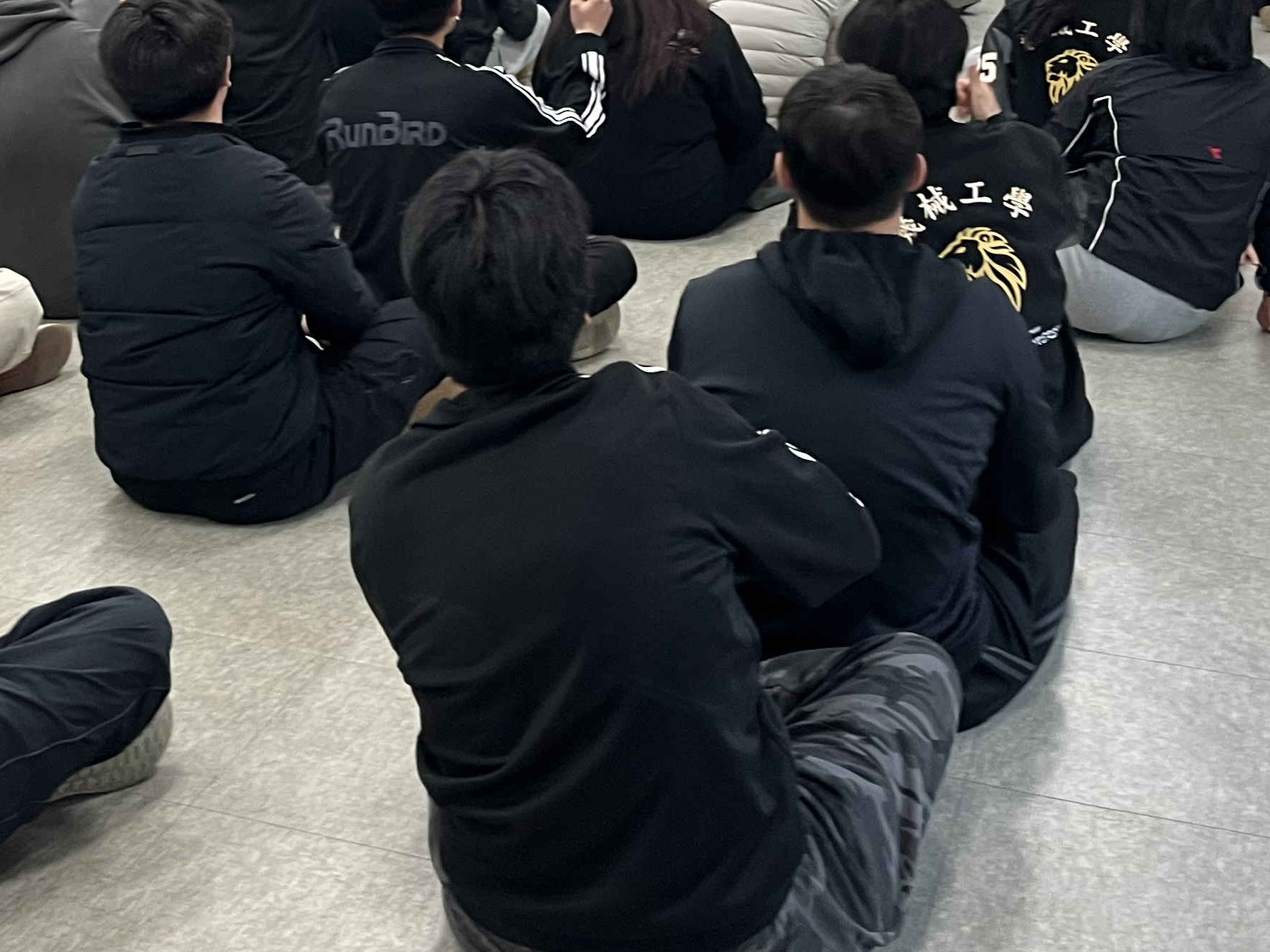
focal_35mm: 59
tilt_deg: -7.4
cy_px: -55
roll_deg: -0.2
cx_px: 425
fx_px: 2165
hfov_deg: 32.4
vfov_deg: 23.5
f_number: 1.6
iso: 125
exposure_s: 1/60
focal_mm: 5.1
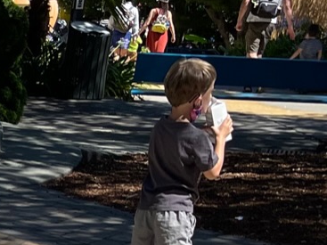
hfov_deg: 11.9
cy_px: 391
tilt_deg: -19.3
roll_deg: -0.1
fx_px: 1369
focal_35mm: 145
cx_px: -369
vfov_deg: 9.9
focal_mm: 5.1
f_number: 1.6
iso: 32
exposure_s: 1/3344
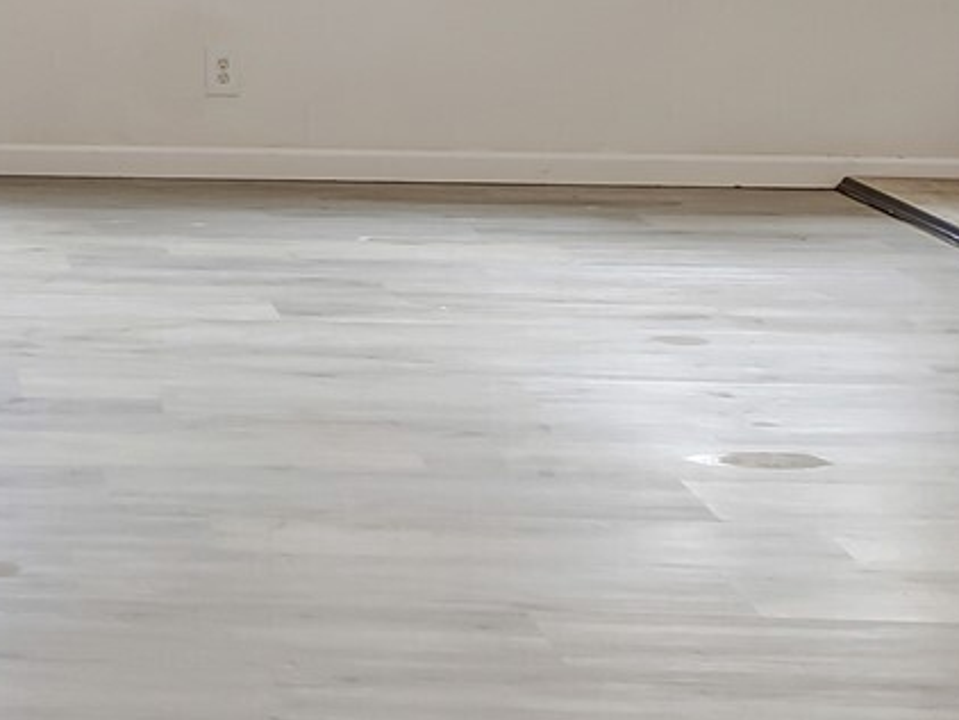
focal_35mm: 58
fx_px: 1608
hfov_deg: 22.7
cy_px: -106
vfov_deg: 23.4
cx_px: -675
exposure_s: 1/20
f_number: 4
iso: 160
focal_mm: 10
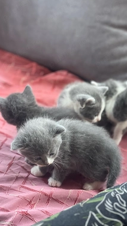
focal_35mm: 89
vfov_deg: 23.9
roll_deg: -1.8
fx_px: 533
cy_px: 107
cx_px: 80
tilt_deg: -26.2
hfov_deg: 13.6
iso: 250
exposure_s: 1/64
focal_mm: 9
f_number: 2.8
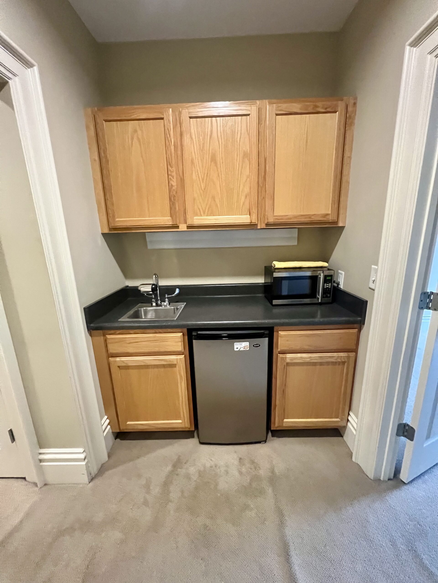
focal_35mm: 13
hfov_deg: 89.9
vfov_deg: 106.2
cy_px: 292
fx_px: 219
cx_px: 219
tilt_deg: -12.9
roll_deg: +2.2
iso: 1000
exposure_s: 1/49
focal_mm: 1.57
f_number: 1.8
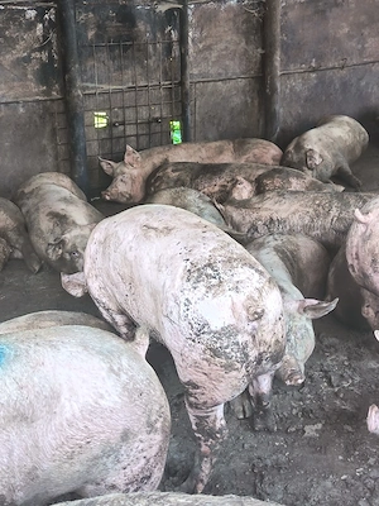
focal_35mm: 48
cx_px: 190
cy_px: 253
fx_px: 701
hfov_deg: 30.3
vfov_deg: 39.7
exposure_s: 1/120
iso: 666
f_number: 1.75
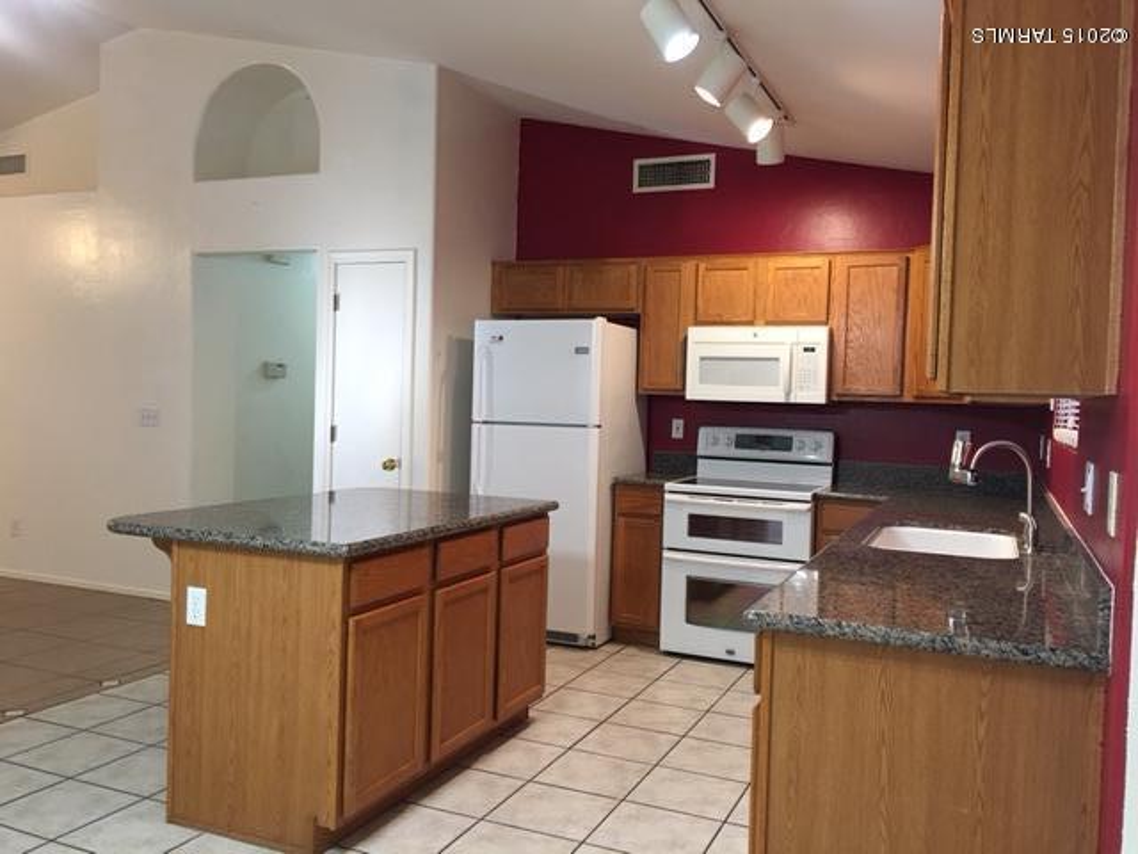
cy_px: 427
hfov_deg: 61.7
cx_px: 569
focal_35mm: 29
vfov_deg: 48.2
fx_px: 953
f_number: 2.2
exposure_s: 1/15
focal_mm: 4.15
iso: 64
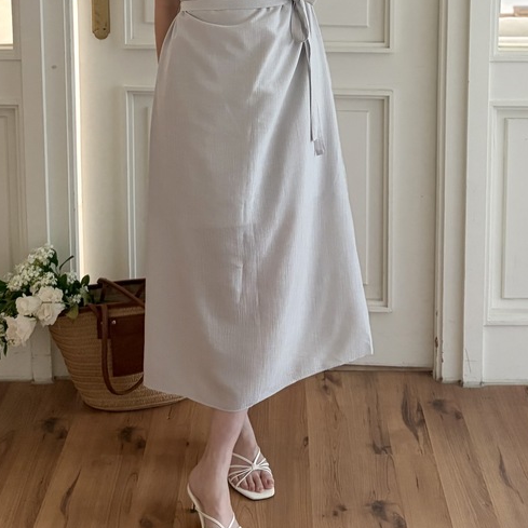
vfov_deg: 34.8
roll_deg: -0.8
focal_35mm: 47
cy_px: 95
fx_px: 811
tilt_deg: -18.6
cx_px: 253
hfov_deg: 36.1
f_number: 1.6
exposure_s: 1/60
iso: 250
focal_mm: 5.96
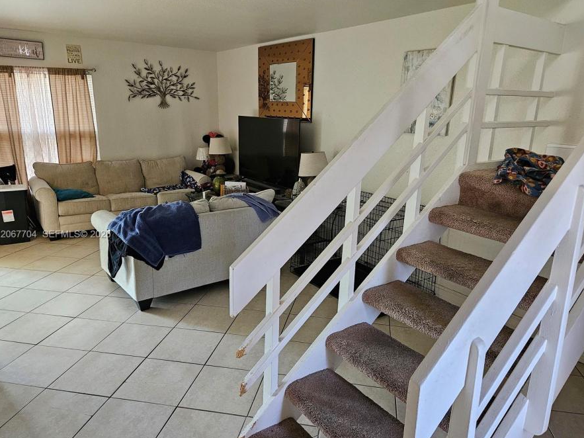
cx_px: 305
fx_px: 422
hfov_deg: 69.4
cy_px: 235
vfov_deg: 54.8
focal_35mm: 25
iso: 1000
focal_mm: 5.4
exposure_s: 1/120
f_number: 1.8
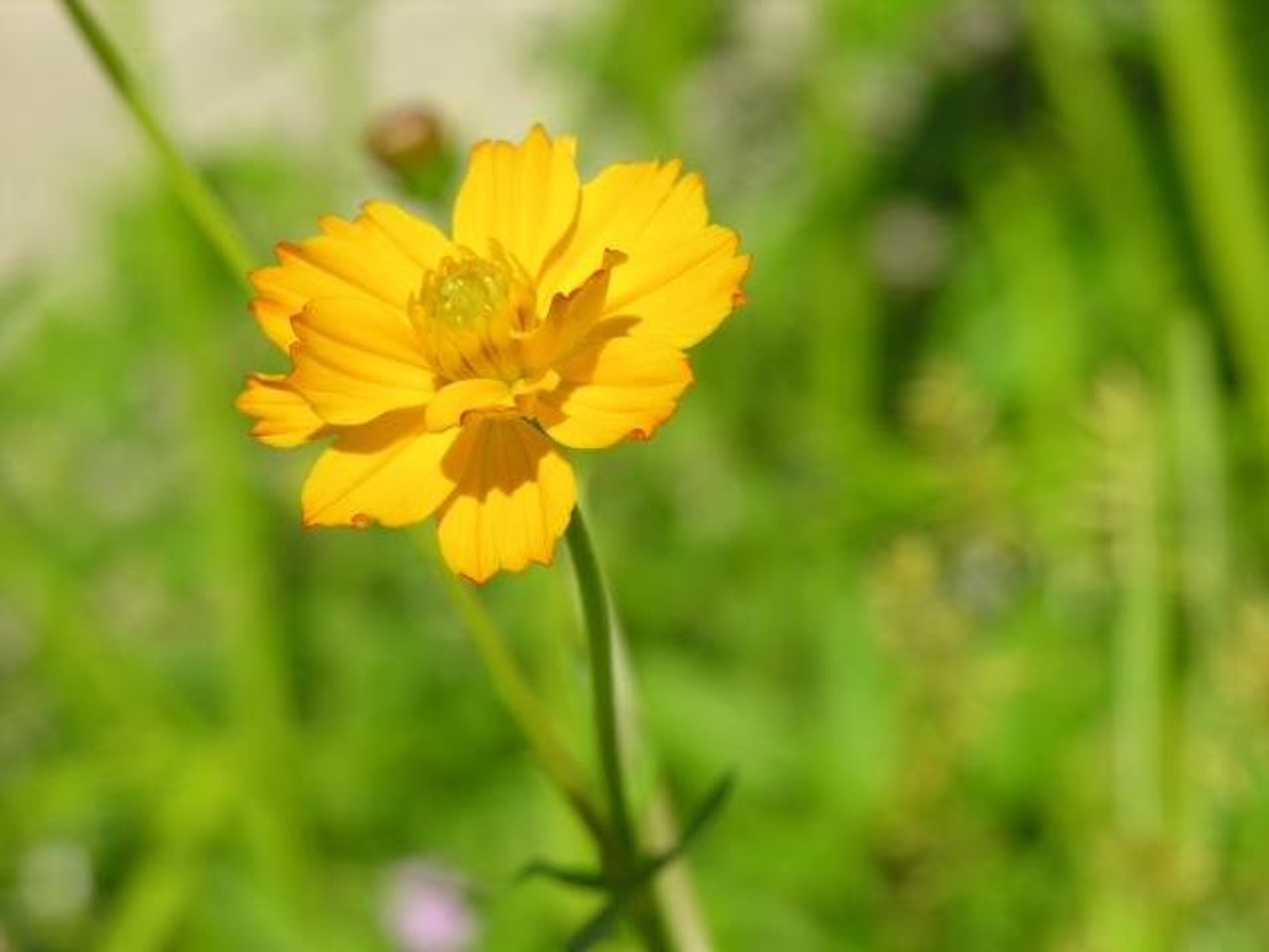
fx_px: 6415
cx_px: 634
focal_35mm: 175
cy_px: 476
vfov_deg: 8.5
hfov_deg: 11.3
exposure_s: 1/193
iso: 50
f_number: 7.1
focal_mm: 44.5
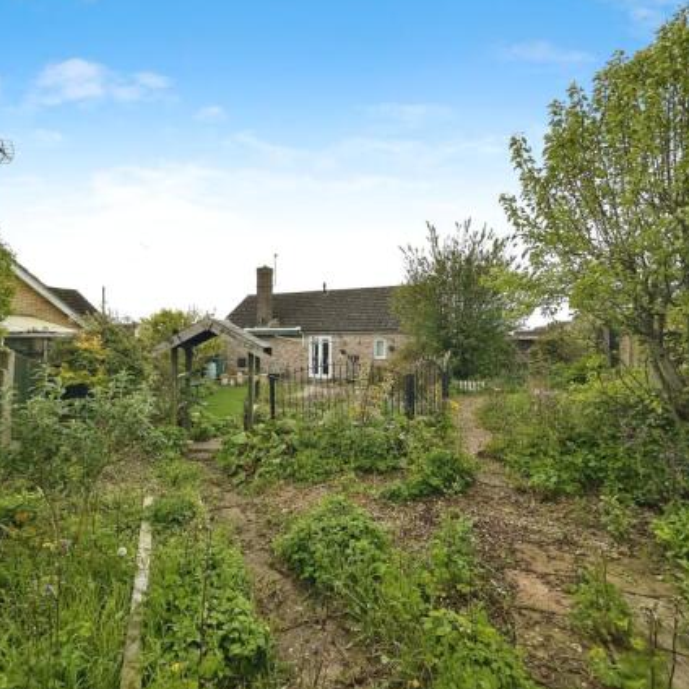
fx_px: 383
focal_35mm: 17
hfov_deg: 83.6
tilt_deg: +0.6
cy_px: 340
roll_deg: -0.2
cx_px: 301
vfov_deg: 84.0
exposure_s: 1/4000
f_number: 2.2
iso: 40
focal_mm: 2.22
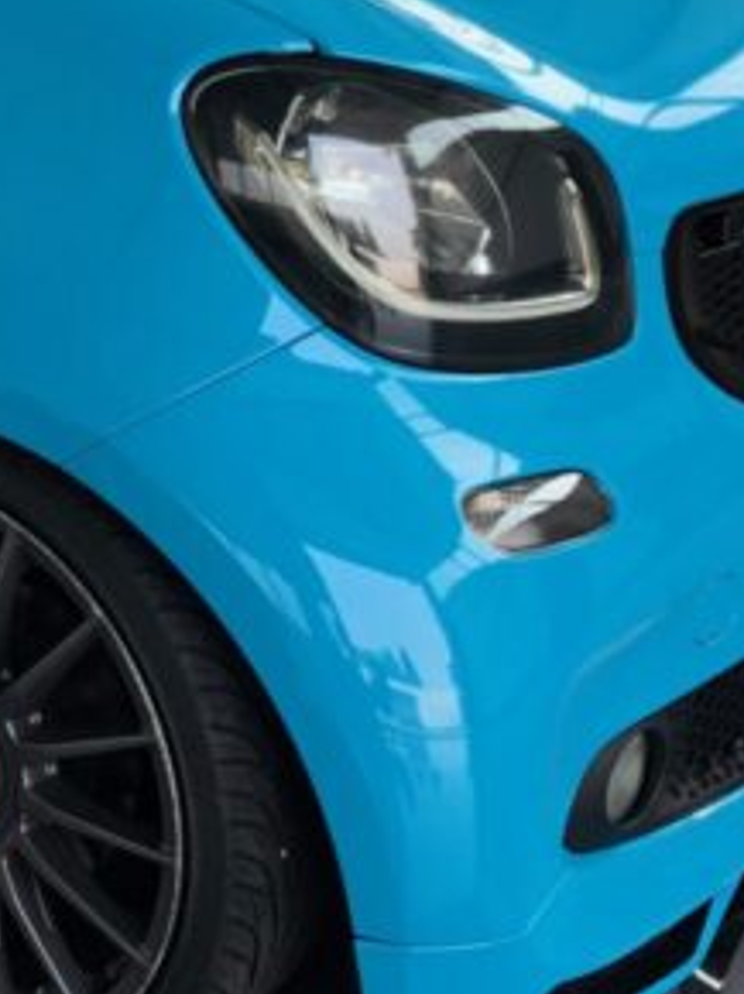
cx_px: -75
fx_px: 2841
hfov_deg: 14.6
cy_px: 257
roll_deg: +2.4
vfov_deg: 19.7
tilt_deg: -15.2
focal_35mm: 99
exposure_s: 1/120
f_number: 1.8
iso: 32
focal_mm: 4
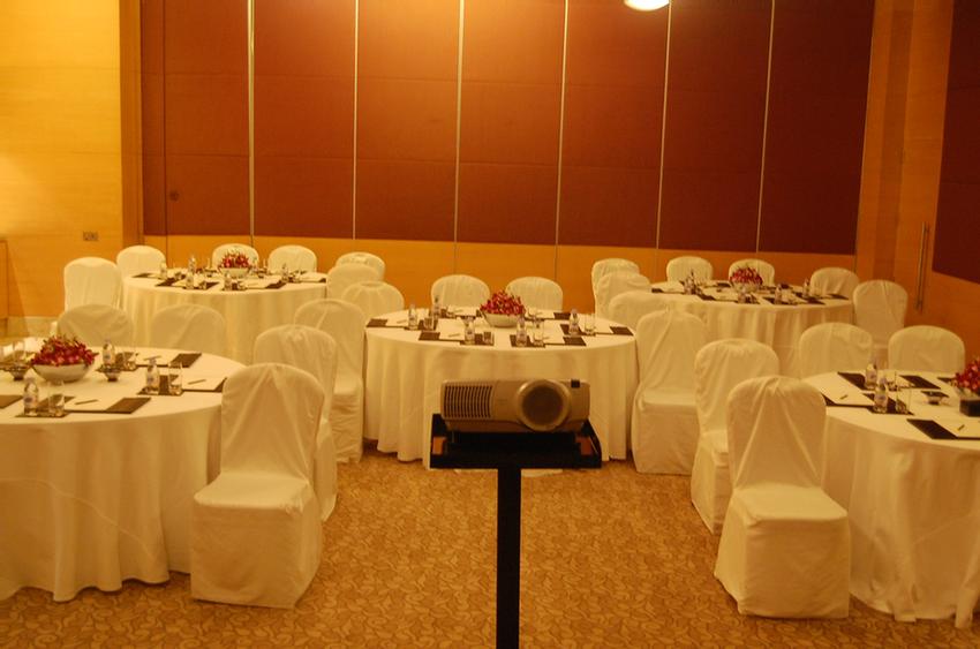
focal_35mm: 39
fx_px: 1059
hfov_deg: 49.6
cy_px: 324
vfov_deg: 34.1
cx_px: 490
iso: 1250
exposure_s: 1/8
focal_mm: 26
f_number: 4.2
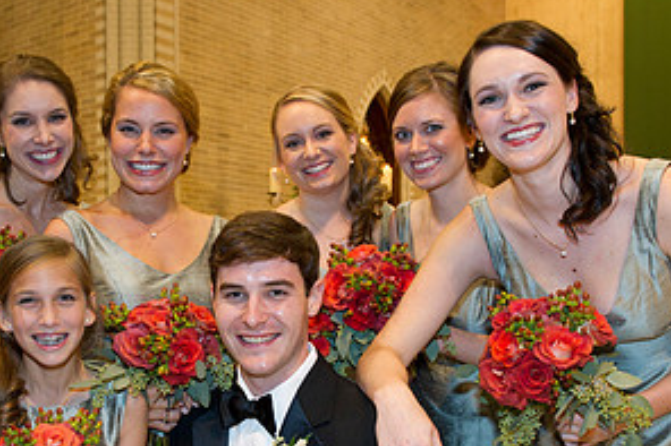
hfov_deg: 41.6
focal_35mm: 47
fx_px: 876
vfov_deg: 28.2
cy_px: 331
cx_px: 252
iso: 1600
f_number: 5
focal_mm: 24
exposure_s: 1/60
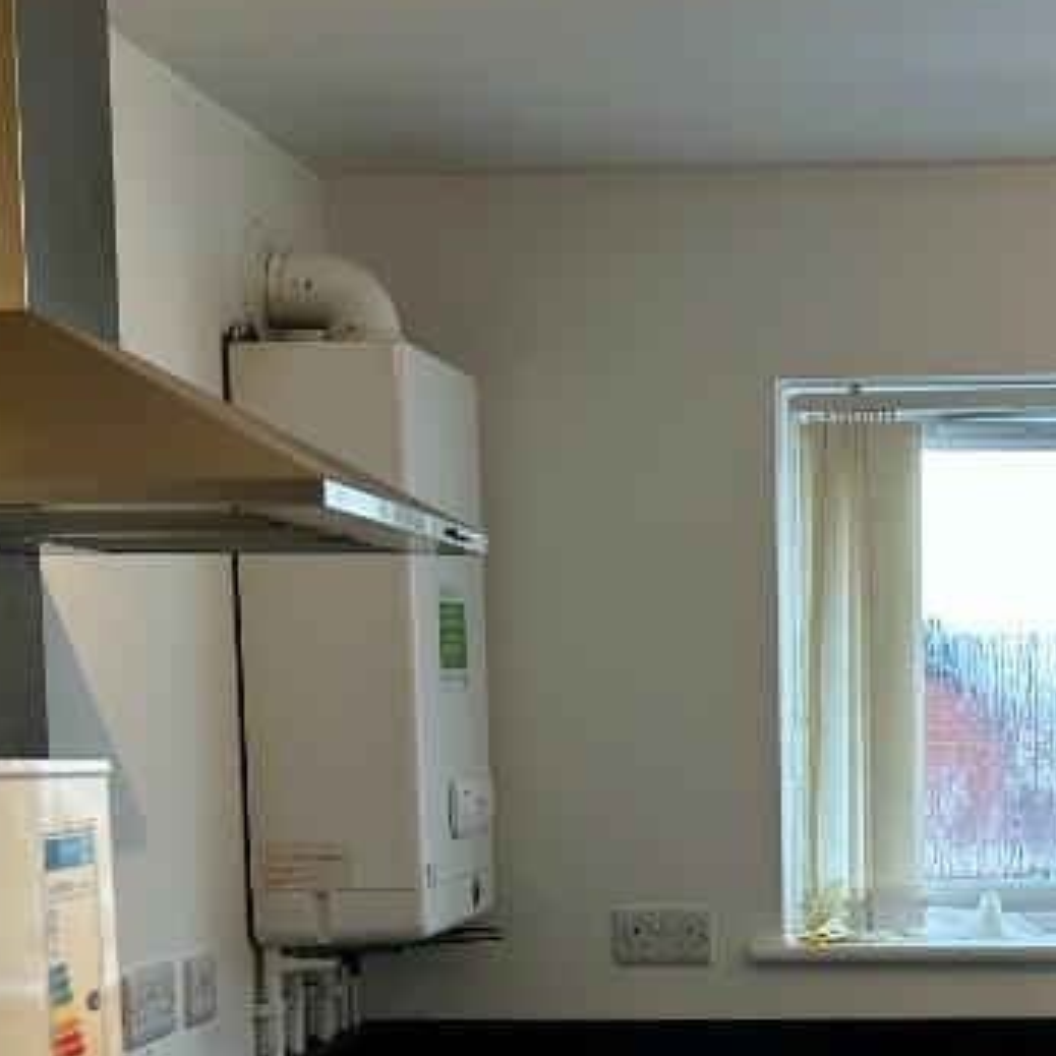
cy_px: 888
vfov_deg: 24.8
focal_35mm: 68
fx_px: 2347
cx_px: 879
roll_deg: +0.8
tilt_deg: -3.6
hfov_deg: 24.8
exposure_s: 1/100
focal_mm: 5.7
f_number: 1.5
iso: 40
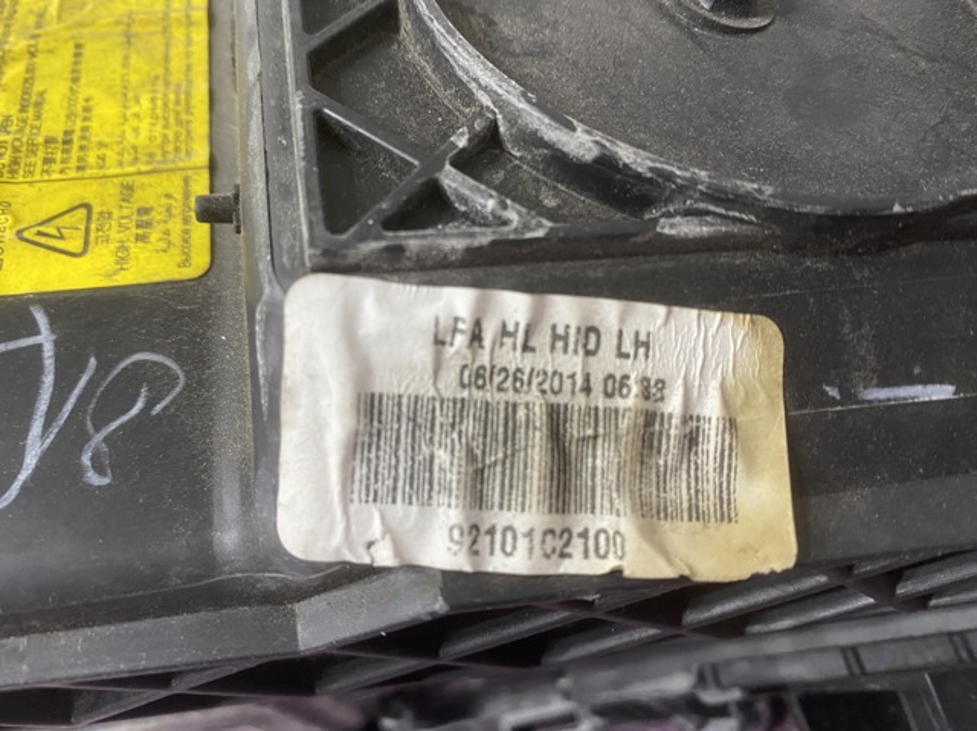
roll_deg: +30.5
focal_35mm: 25
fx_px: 705
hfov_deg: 69.4
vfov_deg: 54.8
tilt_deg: -31.8
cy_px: 366
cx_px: 488
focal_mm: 4.25
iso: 250
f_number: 1.8
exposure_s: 1/50
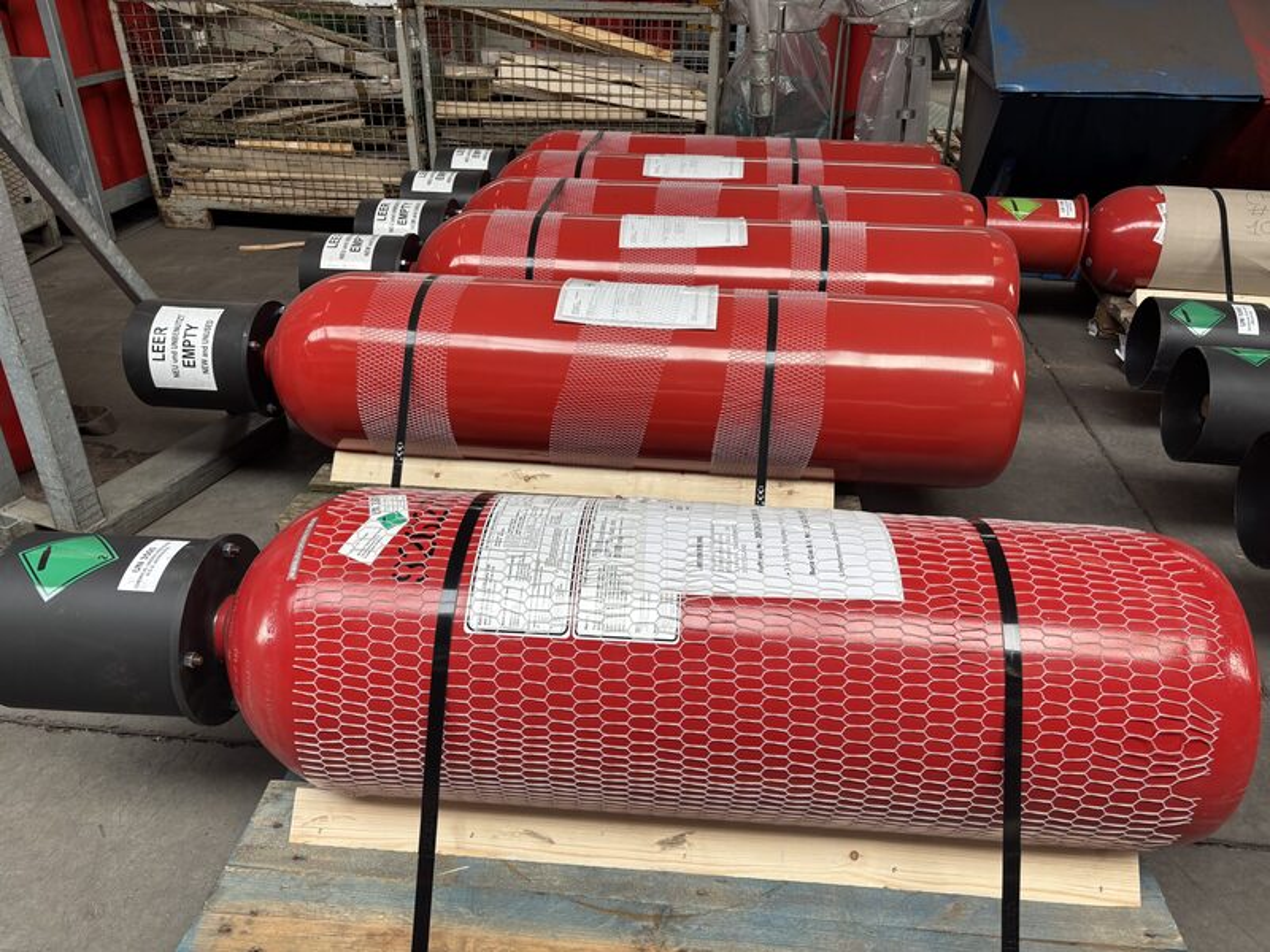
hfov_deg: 67.3
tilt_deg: -29.5
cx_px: 635
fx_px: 954
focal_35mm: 26
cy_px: 476
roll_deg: -1.3
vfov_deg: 53.1
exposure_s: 1/121
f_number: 1.6
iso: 40
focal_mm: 5.96
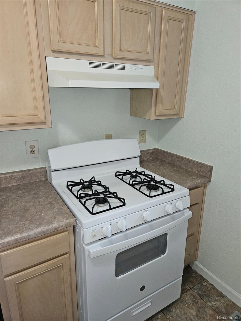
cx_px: 120
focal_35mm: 23
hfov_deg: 58.9
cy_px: 160
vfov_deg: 73.9
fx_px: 214
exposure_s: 1/60
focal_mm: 5.4
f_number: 1.8
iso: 100
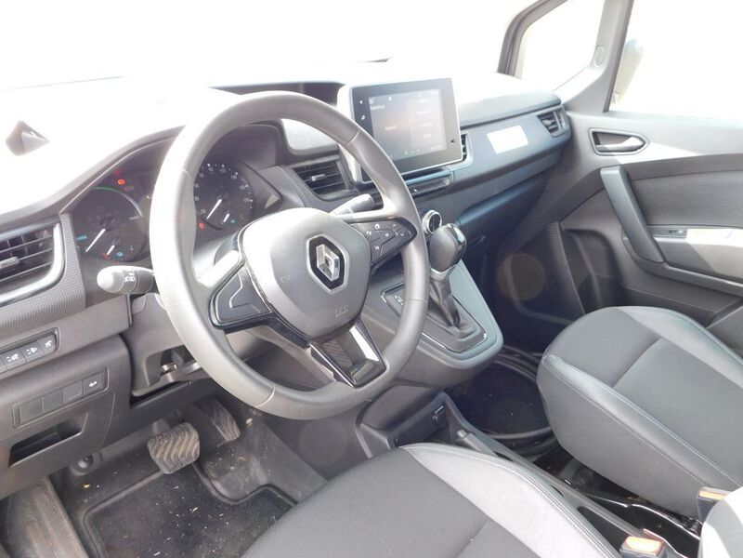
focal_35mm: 30
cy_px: 279
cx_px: 372
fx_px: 644
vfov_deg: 46.8
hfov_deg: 60.0
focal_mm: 5.3
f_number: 3.2
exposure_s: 1/30
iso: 180
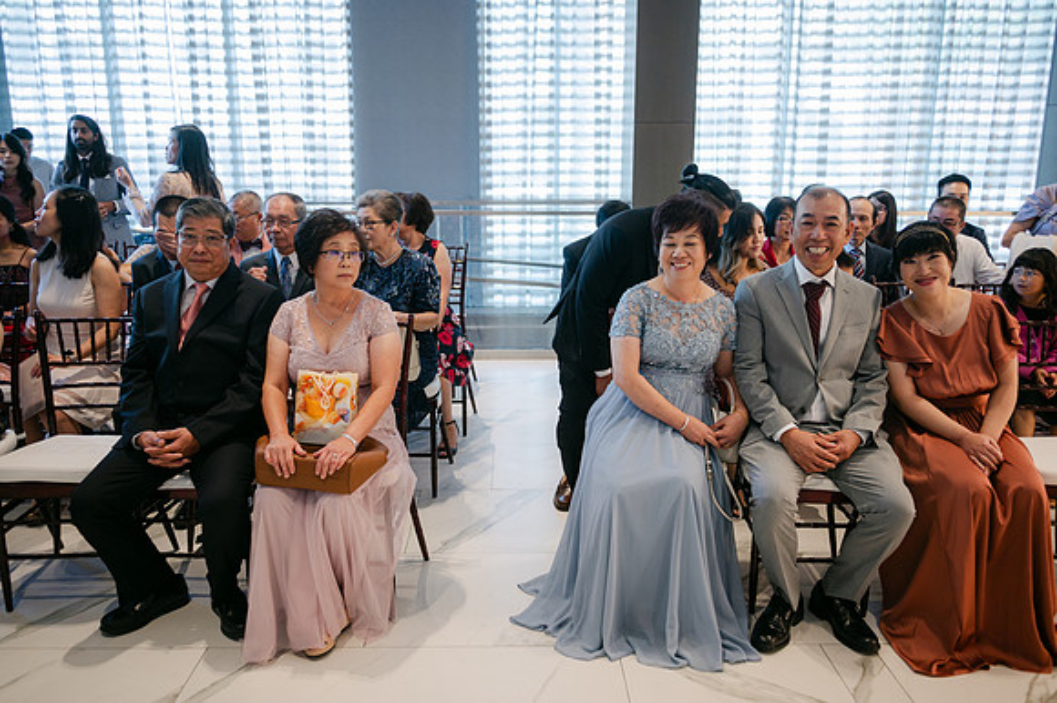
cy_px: 352
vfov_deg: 46.4
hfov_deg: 65.5
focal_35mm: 28
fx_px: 822
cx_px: 528
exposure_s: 1/125
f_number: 3.2
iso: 500
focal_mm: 28
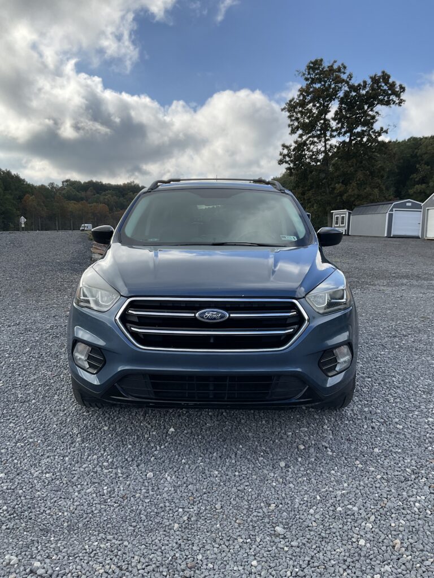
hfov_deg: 48.2
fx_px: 485
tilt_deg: -7.4
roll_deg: +0.6
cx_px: 217
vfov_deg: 61.7
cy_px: 289
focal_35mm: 29
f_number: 1.8
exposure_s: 1/1195
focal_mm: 3
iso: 16
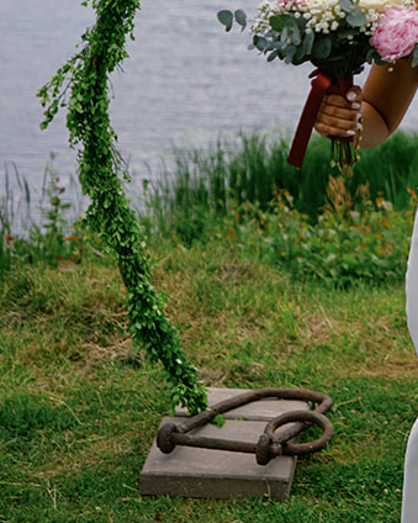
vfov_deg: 15.3
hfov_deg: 11.9
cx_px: 615
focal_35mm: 124
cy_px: 16
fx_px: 1918
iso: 125
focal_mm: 23
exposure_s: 1/4000
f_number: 1.4
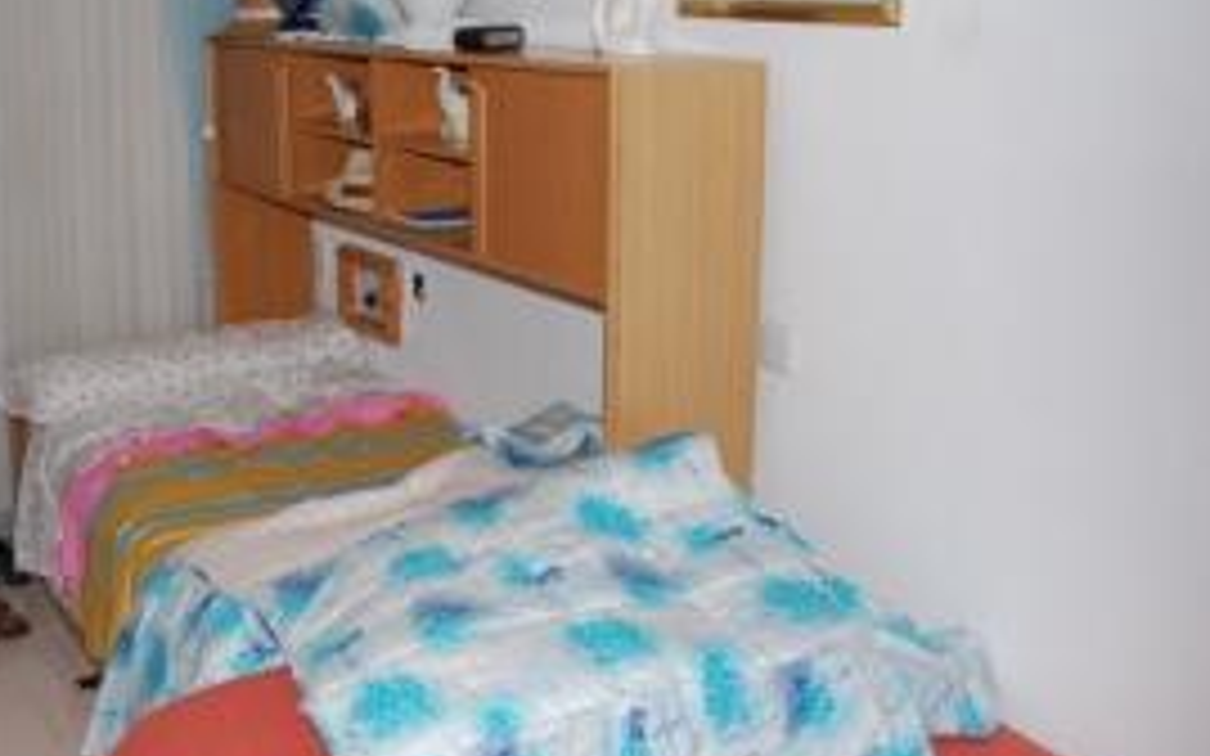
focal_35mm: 46
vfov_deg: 28.0
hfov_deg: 41.8
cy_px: 353
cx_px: 261
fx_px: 1517
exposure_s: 1/60
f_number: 3.5
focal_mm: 18
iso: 200
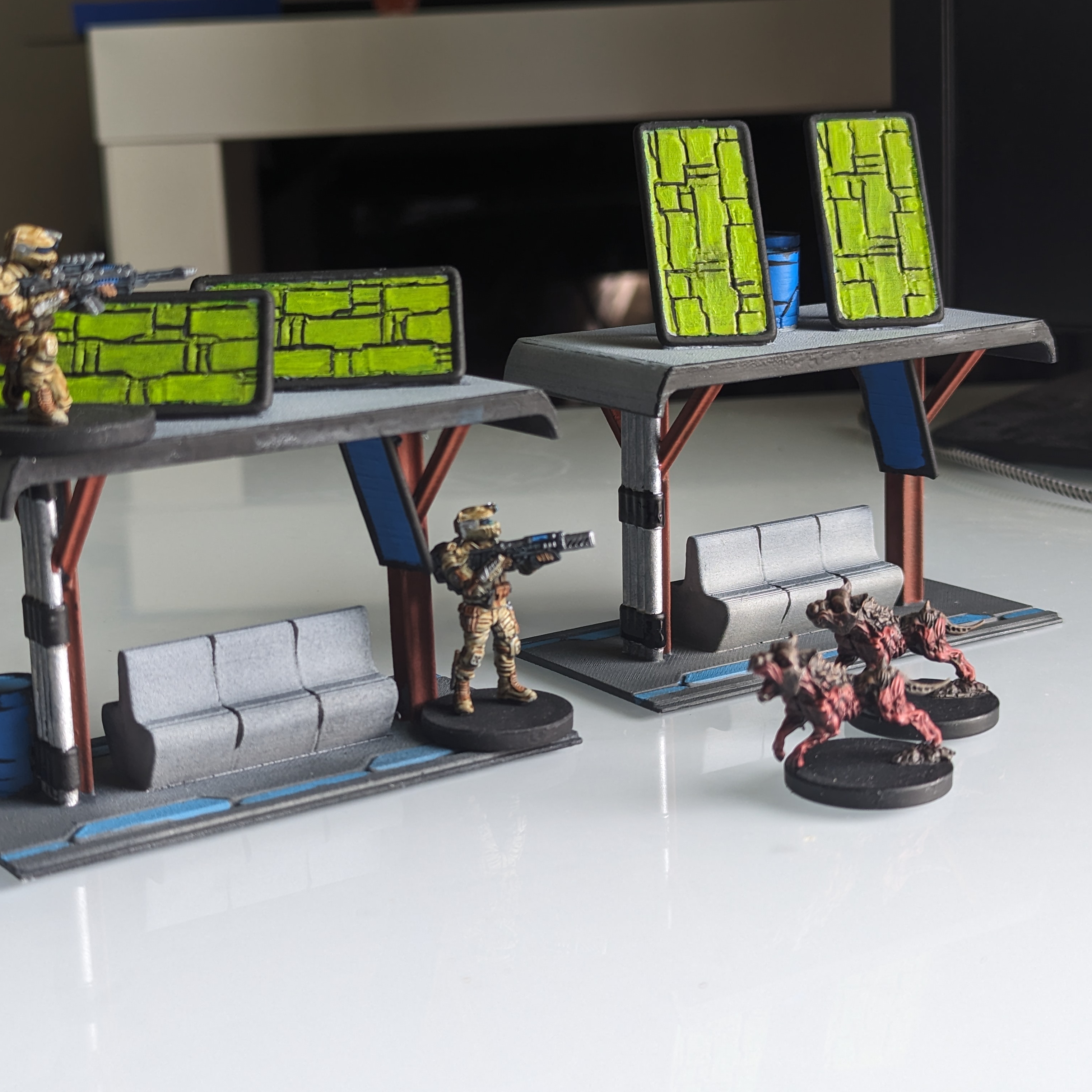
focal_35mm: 57
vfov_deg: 30.0
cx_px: 517
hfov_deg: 30.0
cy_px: 542
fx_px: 2034
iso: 48
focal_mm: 6.81
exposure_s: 1/33
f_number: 1.85
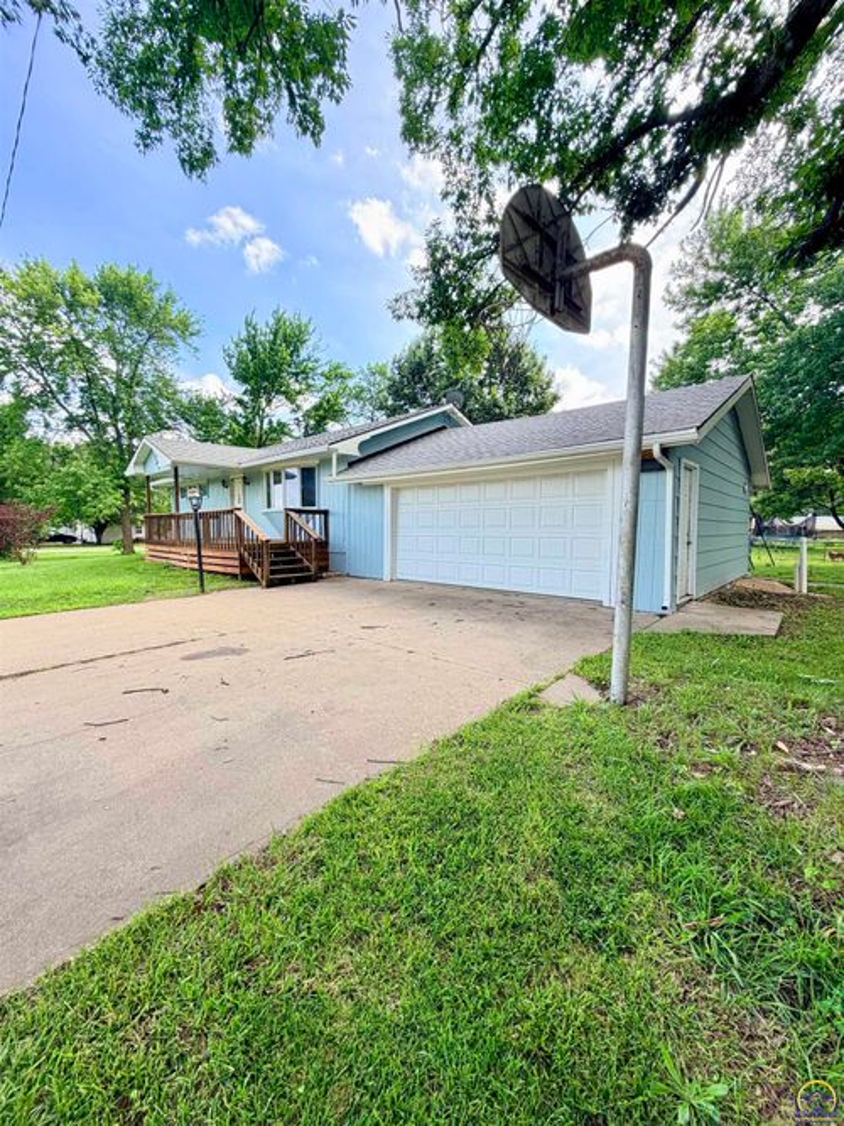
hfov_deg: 85.7
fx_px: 455
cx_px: 422
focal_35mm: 14
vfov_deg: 102.1
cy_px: 563
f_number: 2.2
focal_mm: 2.22
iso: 40
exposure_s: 1/203
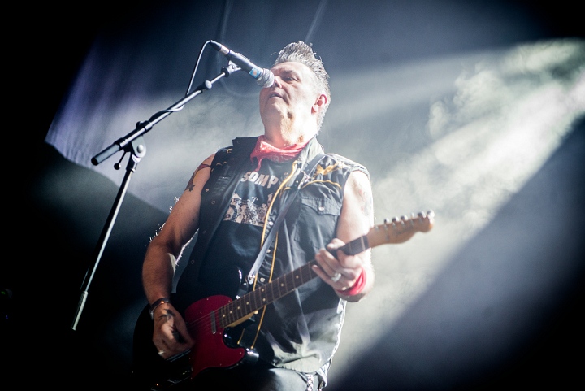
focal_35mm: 70
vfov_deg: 19.5
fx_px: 1138
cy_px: 196
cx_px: 292
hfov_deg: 28.8
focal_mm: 70
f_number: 2.8
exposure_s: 1/80
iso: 1000
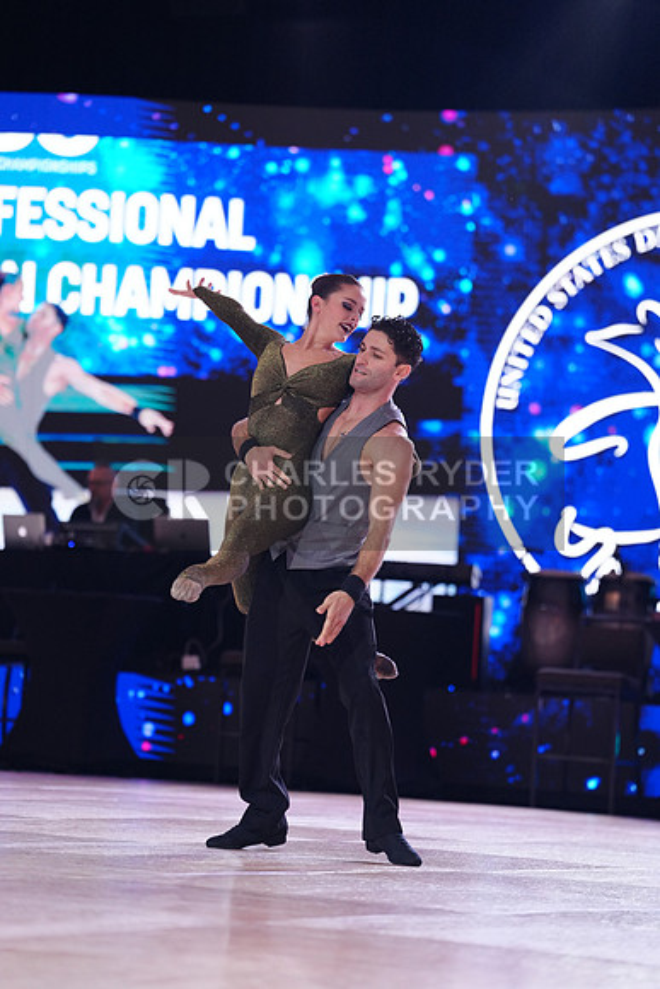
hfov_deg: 10.1
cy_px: 494
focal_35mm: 136
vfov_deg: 15.1
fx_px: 3737
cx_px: 330
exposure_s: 1/400
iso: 2000
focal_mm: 136
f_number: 2.8
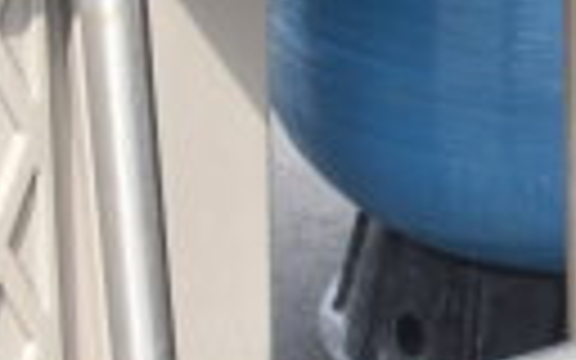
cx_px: 1278
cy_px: 335
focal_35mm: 160
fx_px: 2512
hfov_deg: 11.4
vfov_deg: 8.2
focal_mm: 22
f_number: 5.6
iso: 200
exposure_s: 1/125
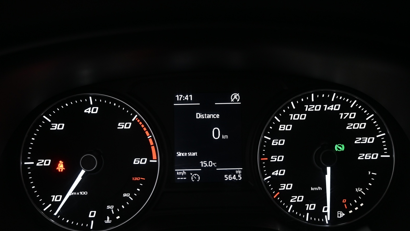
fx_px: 365
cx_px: 207
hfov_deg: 58.7
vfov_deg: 35.0
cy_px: 135
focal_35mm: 34
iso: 1000
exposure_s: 1/30
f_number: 4
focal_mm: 21
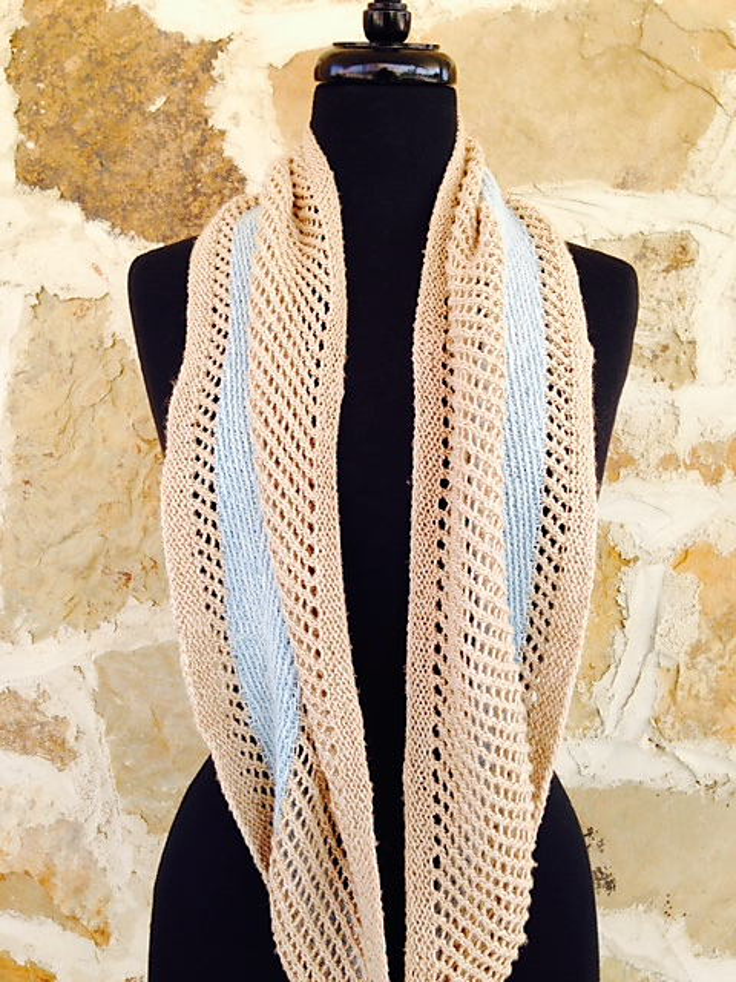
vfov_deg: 55.4
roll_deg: +0.6
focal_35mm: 33
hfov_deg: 42.9
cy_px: 491
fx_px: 936
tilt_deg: -9.8
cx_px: 368
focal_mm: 4.12
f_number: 2.4
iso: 50
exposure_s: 1/144
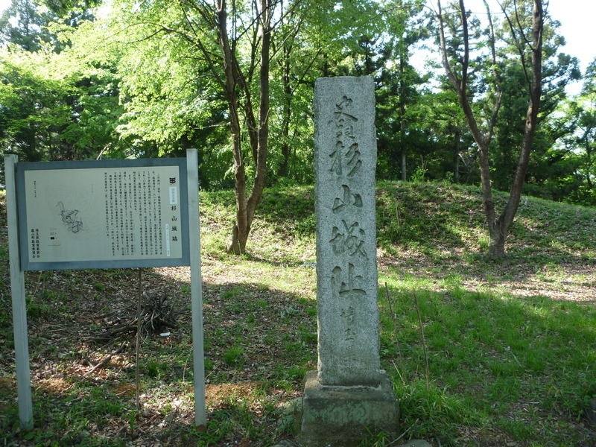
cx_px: 298
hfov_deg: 63.4
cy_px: 224
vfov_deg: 49.7
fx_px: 482
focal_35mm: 28
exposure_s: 1/80
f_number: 3.3
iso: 80
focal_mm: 4.9
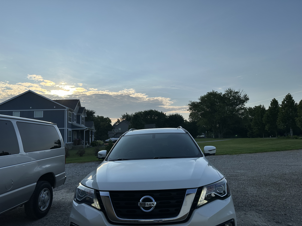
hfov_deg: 71.6
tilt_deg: +6.7
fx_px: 209
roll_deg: +2.0
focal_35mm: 24
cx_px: 151
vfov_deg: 56.8
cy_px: 113
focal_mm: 6.86
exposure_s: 1/5848
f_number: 1.78
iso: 80
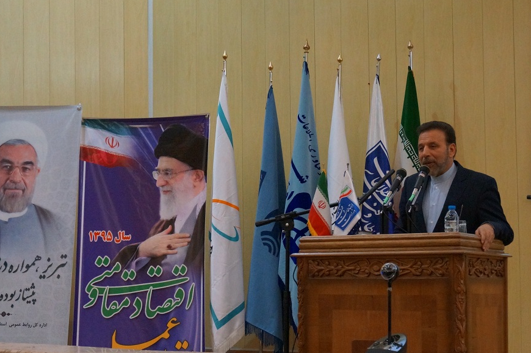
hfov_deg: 28.1
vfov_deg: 18.9
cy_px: 213
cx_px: 259
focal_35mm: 72
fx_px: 1061
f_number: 5
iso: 3200
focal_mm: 34
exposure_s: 1/100
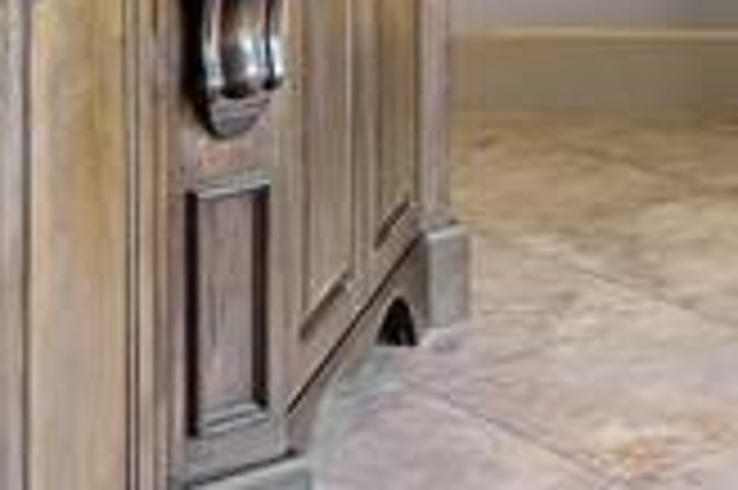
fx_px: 2048
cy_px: -420
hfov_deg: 19.4
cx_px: 846
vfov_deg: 12.4
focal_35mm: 100
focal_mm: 16
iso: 640
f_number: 8
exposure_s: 1.6
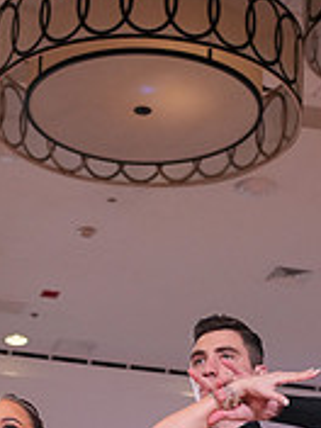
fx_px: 1644
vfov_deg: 14.1
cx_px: 111
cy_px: 591
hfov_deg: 11.1
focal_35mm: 133
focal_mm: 42
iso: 2500
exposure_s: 1/500
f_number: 4
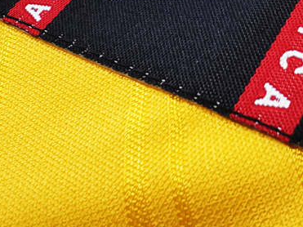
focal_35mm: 67
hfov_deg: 28.6
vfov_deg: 20.7
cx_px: 226
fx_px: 586
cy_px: -33
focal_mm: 2.59
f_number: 2.2
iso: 178
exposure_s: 1/100
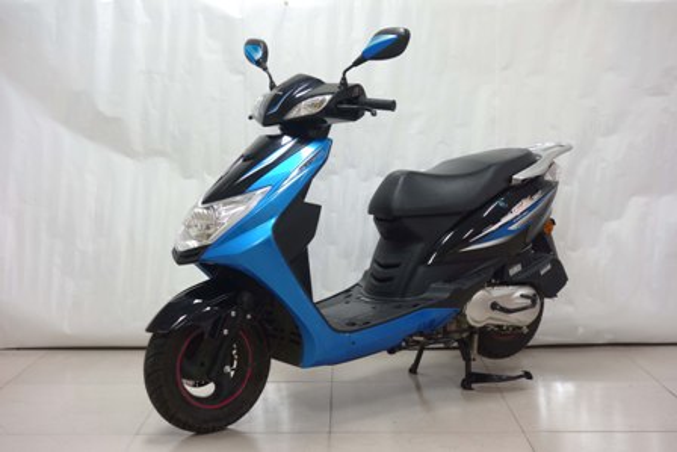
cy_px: 226
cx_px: 338
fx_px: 1016
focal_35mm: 54
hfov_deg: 36.9
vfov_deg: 25.1
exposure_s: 1/1.25
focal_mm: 19.98
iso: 80
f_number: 5
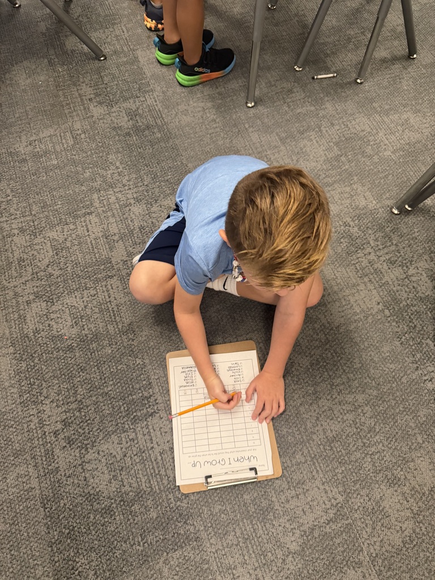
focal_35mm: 24
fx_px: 402
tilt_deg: -65.6
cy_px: 290
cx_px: 218
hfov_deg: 56.8
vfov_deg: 71.6
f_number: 1.78
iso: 500
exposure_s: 1/60
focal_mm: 6.76
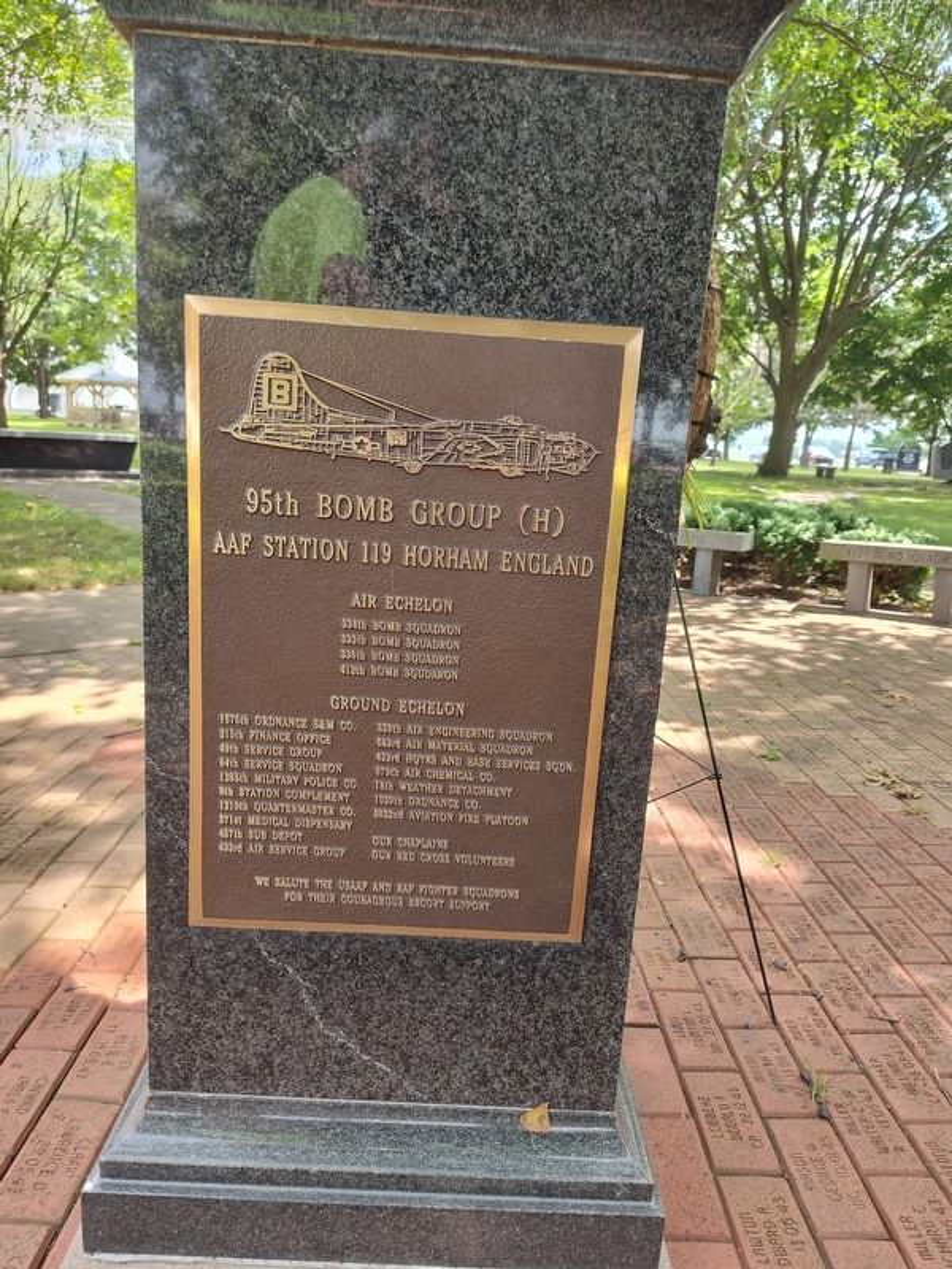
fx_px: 843
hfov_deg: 58.9
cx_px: 476
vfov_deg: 73.9
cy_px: 634
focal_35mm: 23
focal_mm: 5.56
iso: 164
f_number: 1.8
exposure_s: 1/120
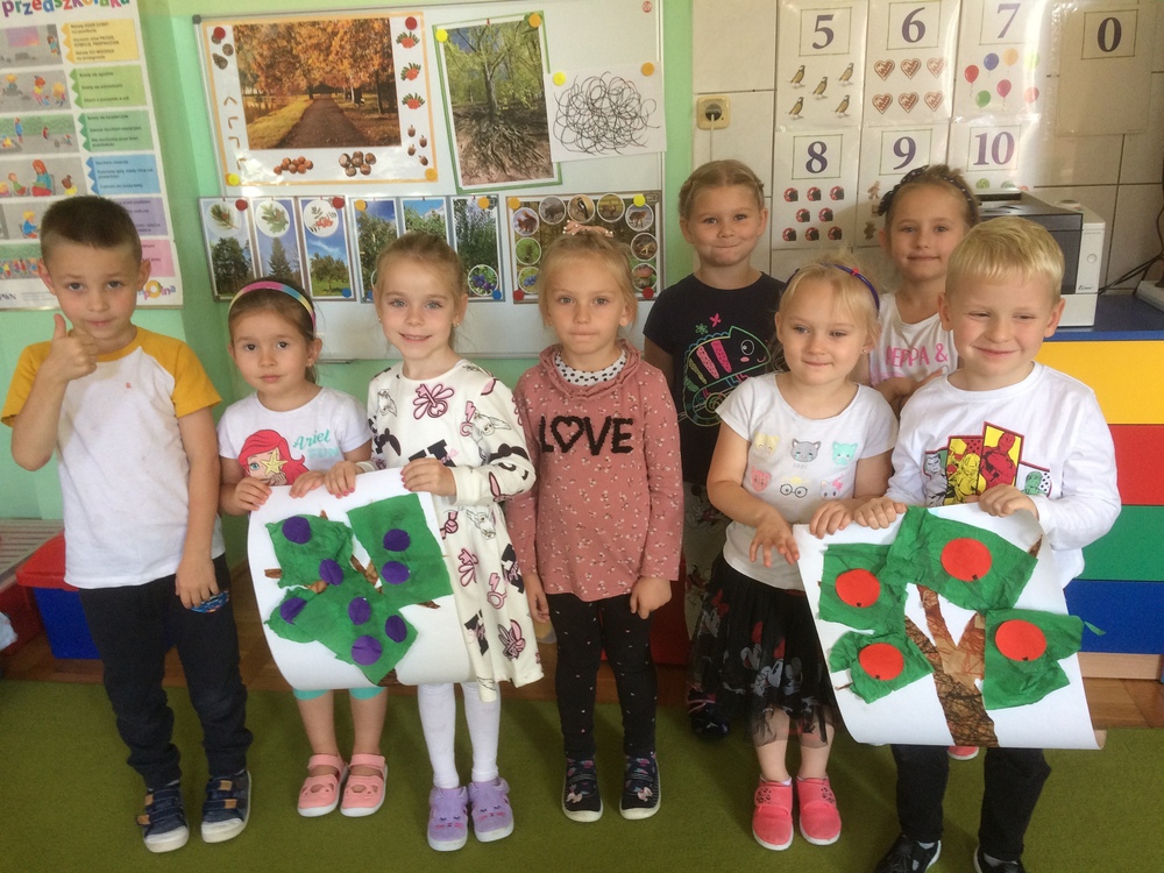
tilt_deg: -18.5
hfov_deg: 61.7
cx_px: 582
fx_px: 975
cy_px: 436
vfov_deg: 48.2
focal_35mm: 29
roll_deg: +2.1
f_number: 2.2
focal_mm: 4.15
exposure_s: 1/33
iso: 125
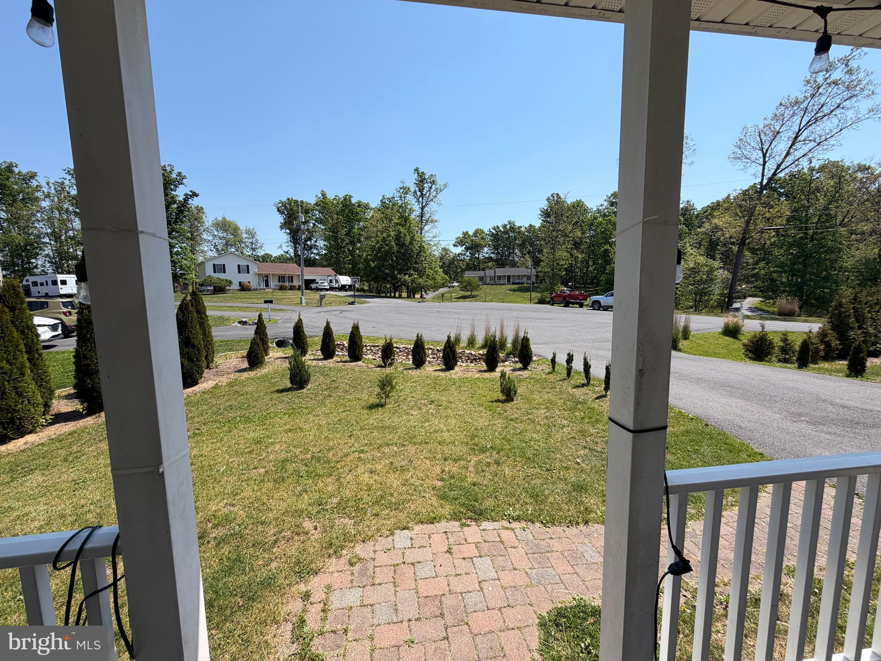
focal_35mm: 14
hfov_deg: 102.1
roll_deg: +0.8
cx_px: 440
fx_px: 356
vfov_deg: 85.7
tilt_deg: -6.0
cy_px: 330
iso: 25
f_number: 2.2
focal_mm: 2.22
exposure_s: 1/770
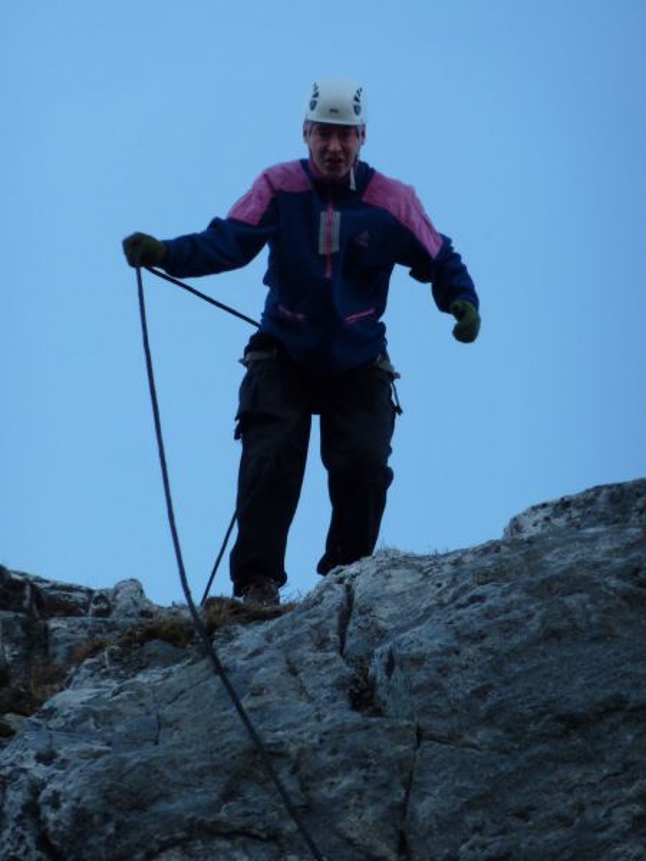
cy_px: 430
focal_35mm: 300
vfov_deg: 6.6
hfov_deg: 5.0
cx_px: 323
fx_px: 7465
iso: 160
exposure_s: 1/400
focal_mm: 49.2
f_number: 4.9
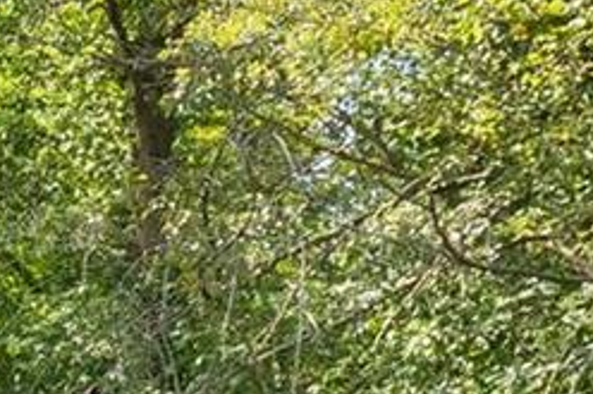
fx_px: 1909
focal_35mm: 116
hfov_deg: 14.7
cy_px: 635
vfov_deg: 11.2
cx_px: -567
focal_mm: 9
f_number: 8
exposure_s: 1/60
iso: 400
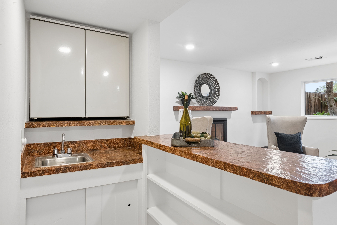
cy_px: 112
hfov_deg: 78.6
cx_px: 168
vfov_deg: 57.3
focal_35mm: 22
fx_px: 206
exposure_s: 1/10
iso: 500
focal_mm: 22
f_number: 8
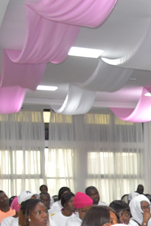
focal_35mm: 96
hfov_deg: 12.7
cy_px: 228
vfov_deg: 20.5
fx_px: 604
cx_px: 288
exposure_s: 1/160
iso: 2200
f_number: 3.5
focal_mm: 20
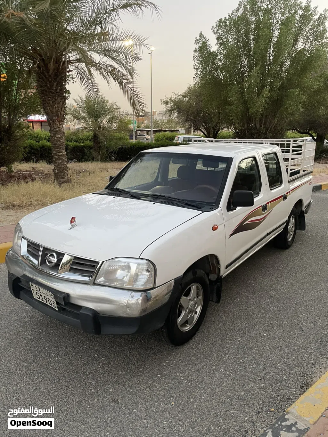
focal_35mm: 26
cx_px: 164
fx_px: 328
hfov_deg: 53.1
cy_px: 218
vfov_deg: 67.3
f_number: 1.6
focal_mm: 4.2
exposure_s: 1/50
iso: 160
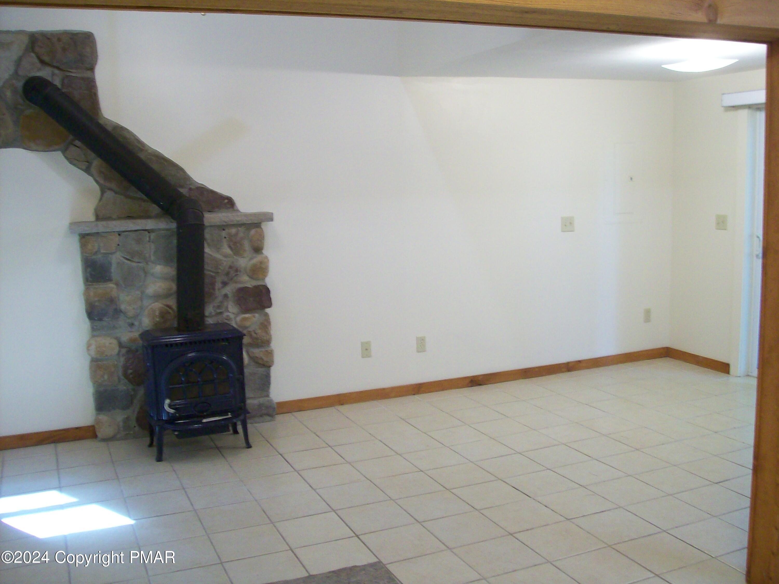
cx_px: 390
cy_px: 292
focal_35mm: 36
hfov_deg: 51.4
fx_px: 810
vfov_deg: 39.7
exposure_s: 1/16
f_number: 2.7
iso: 160
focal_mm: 6
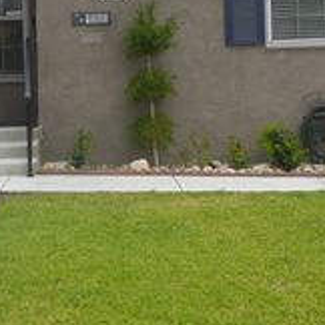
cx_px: 94
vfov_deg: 17.5
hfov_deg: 17.7
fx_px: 1041
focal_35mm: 98
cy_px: 43
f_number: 3.6
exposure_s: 1/400
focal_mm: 6.5
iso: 100
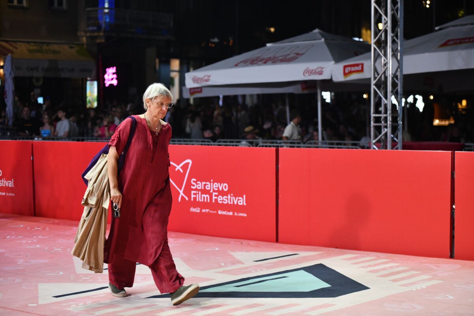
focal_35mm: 78
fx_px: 1027
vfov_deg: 17.5
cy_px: 158
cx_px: 237
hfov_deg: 26.0
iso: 2500
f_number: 2.8
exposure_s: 1/1600
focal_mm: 78
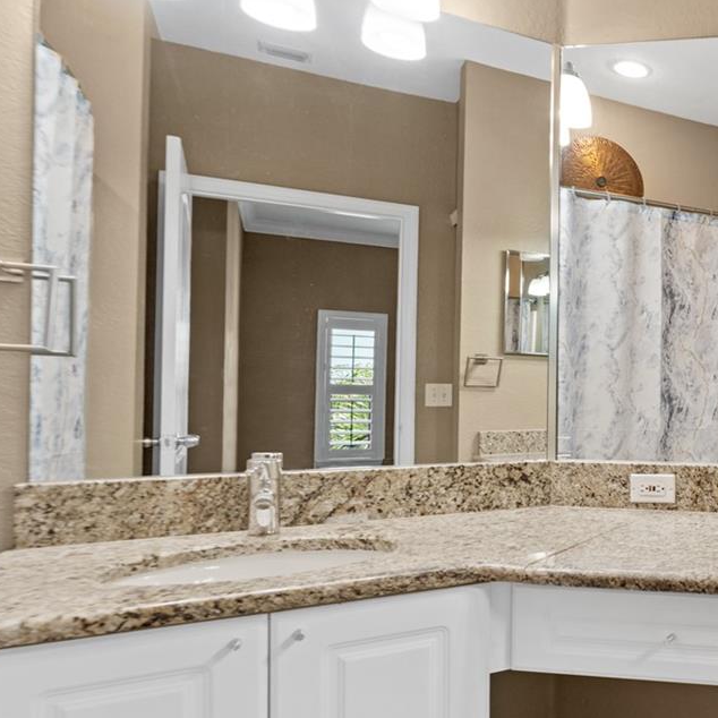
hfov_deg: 39.6
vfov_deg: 53.9
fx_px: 704
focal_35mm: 30
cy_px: 401
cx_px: 854
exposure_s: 1/6
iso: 400
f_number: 8
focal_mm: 14
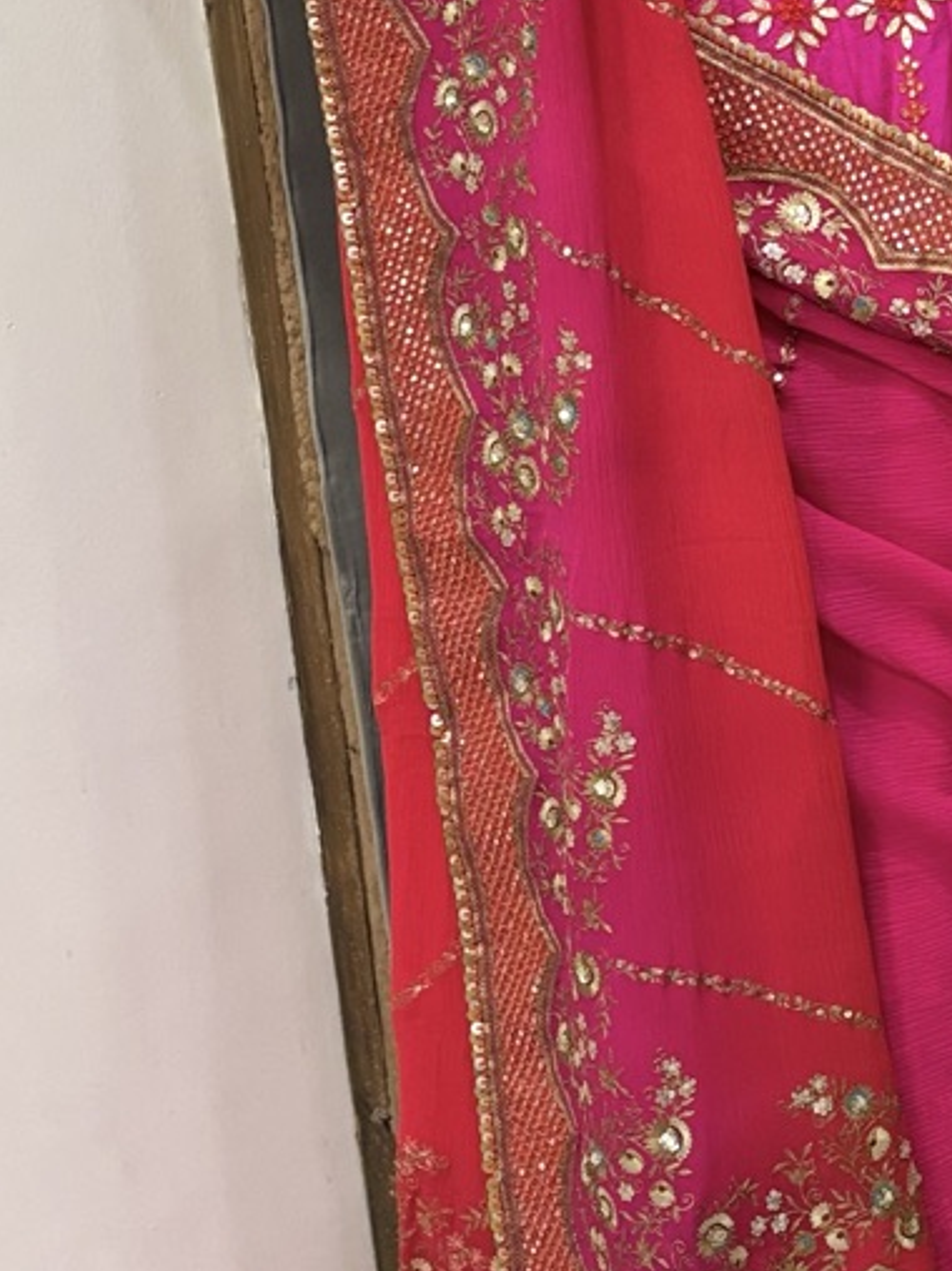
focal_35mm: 82
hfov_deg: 17.6
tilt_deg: -12.1
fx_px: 3008
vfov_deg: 23.6
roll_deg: +5.1
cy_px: 308
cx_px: 922
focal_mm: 5.96
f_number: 1.6
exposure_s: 1/50
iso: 250
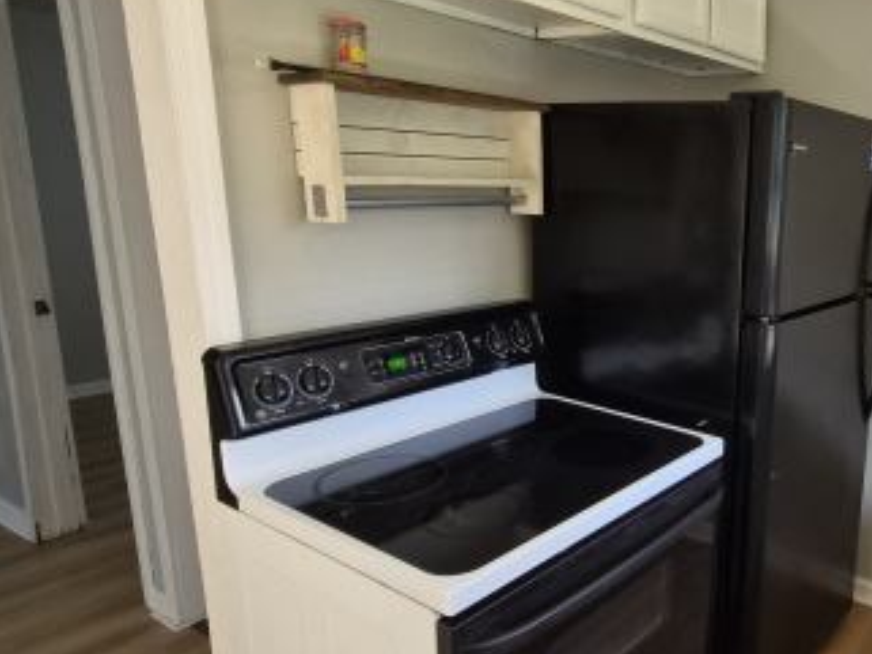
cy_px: 336
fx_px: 680
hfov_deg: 59.1
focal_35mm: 27
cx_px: 724
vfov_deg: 51.4
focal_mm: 1.7
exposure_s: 1/120
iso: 50
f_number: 2.2
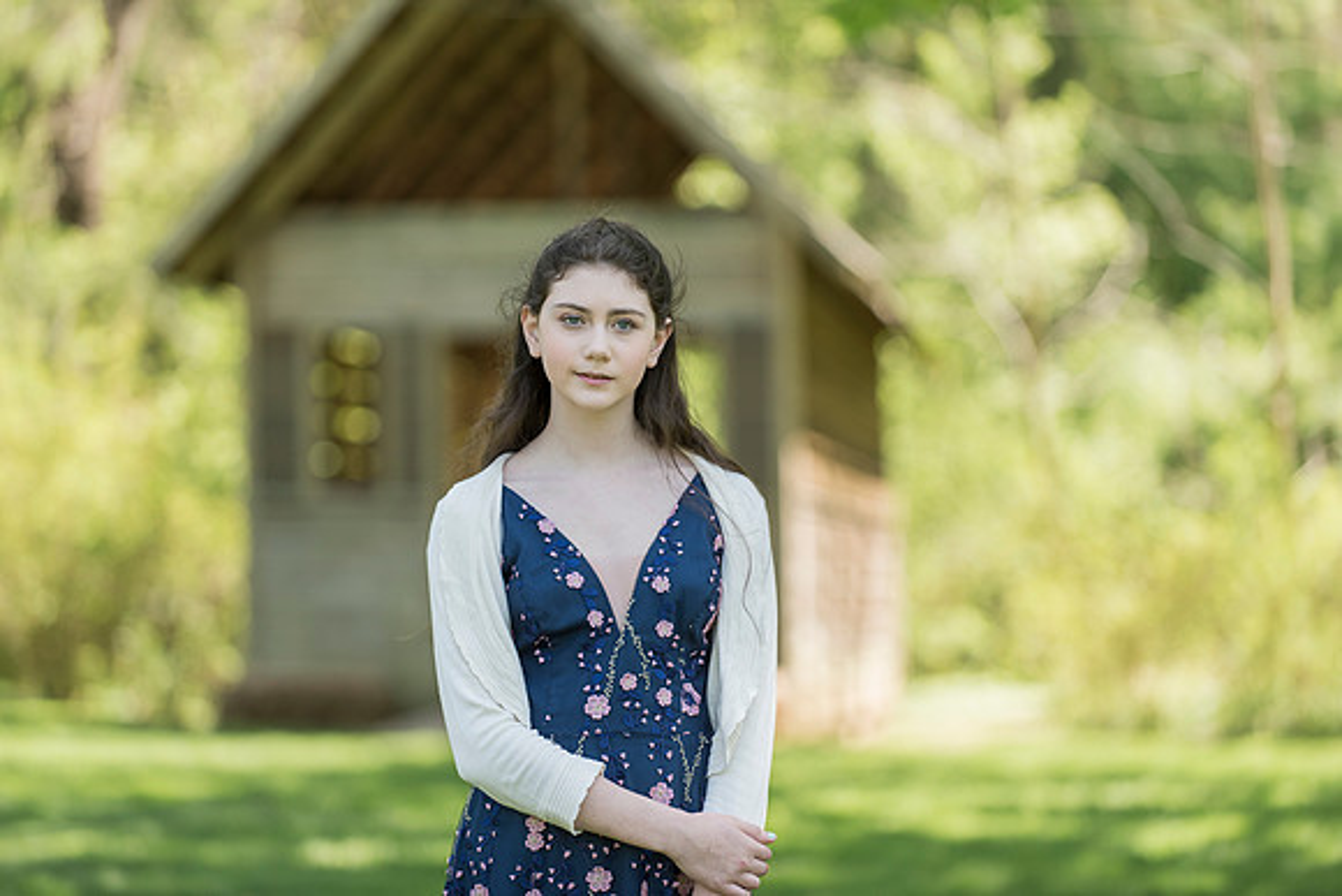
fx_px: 5779
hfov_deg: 13.2
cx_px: 671
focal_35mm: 155
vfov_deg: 8.9
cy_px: 448
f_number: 2.8
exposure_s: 1/1250
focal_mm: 155
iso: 400
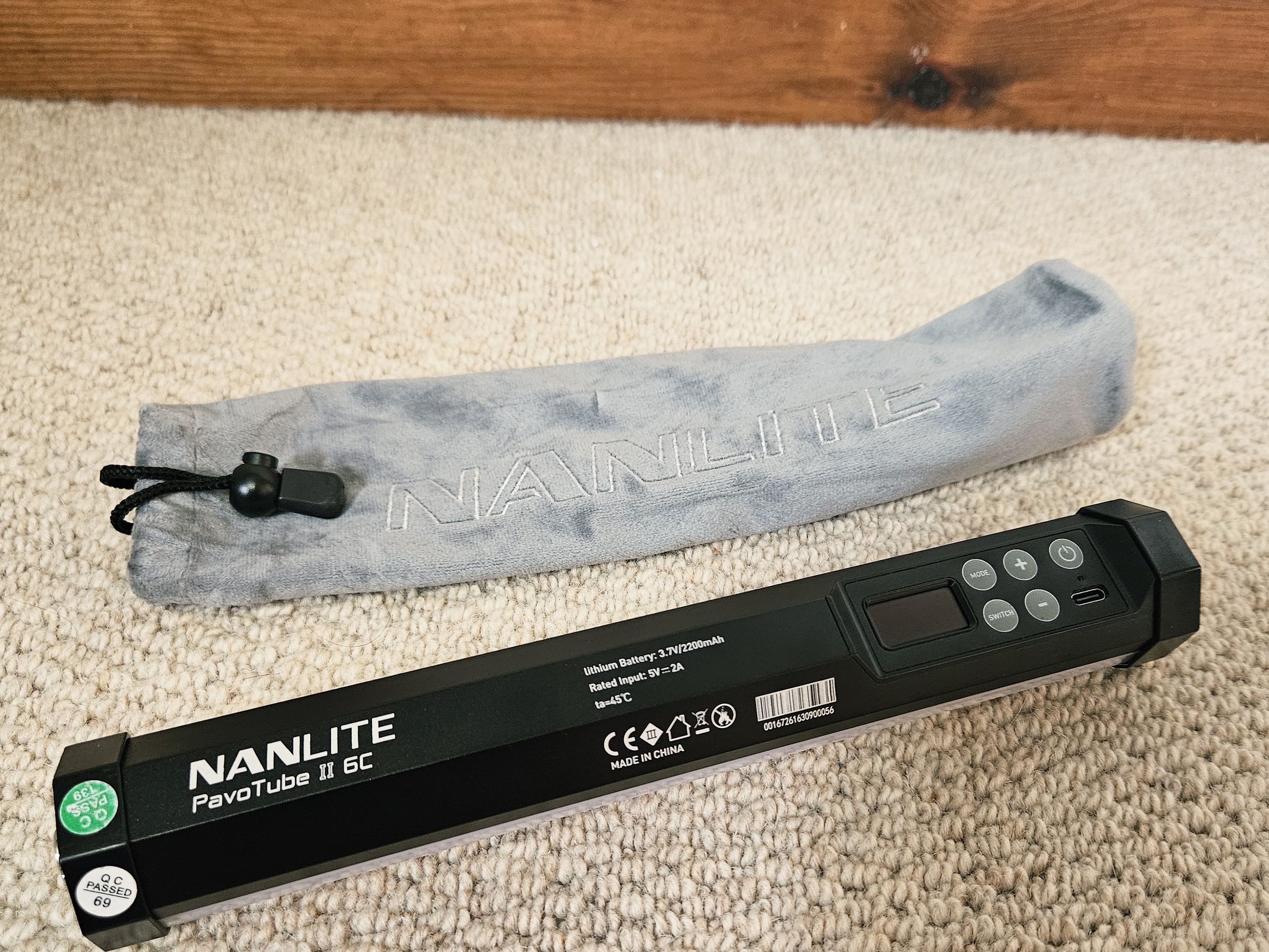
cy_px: 562
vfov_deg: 46.6
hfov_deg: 59.9
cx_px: 599
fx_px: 1100
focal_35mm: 30
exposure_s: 1/100
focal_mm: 5.4
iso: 1000
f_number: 1.8
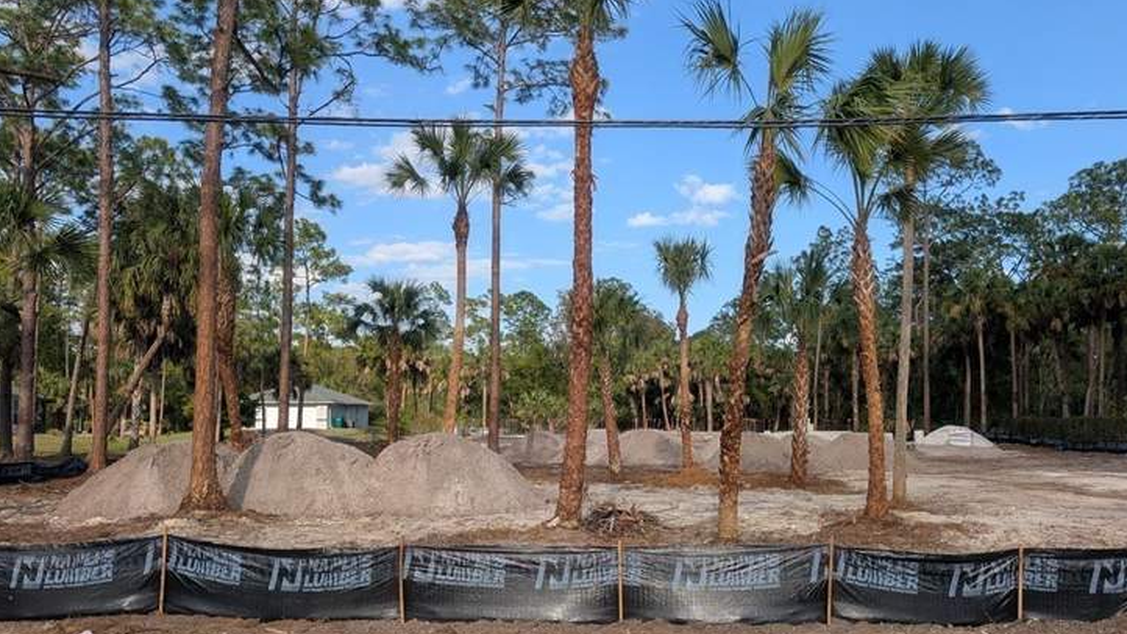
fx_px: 867
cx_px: 593
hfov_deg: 66.0
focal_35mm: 29
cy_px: 388
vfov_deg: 40.0
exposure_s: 1/940
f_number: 1.68
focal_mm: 6.9
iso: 22
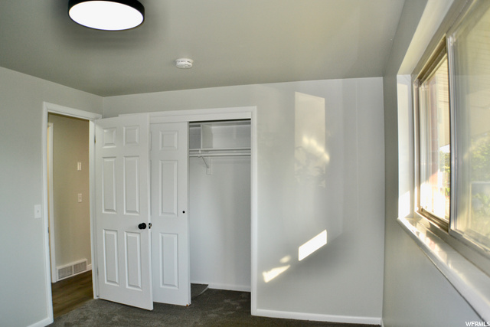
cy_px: 164
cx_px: 245
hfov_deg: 57.2
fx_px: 449
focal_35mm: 33
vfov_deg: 40.0
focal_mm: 22
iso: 280
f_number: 4
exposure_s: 1/125
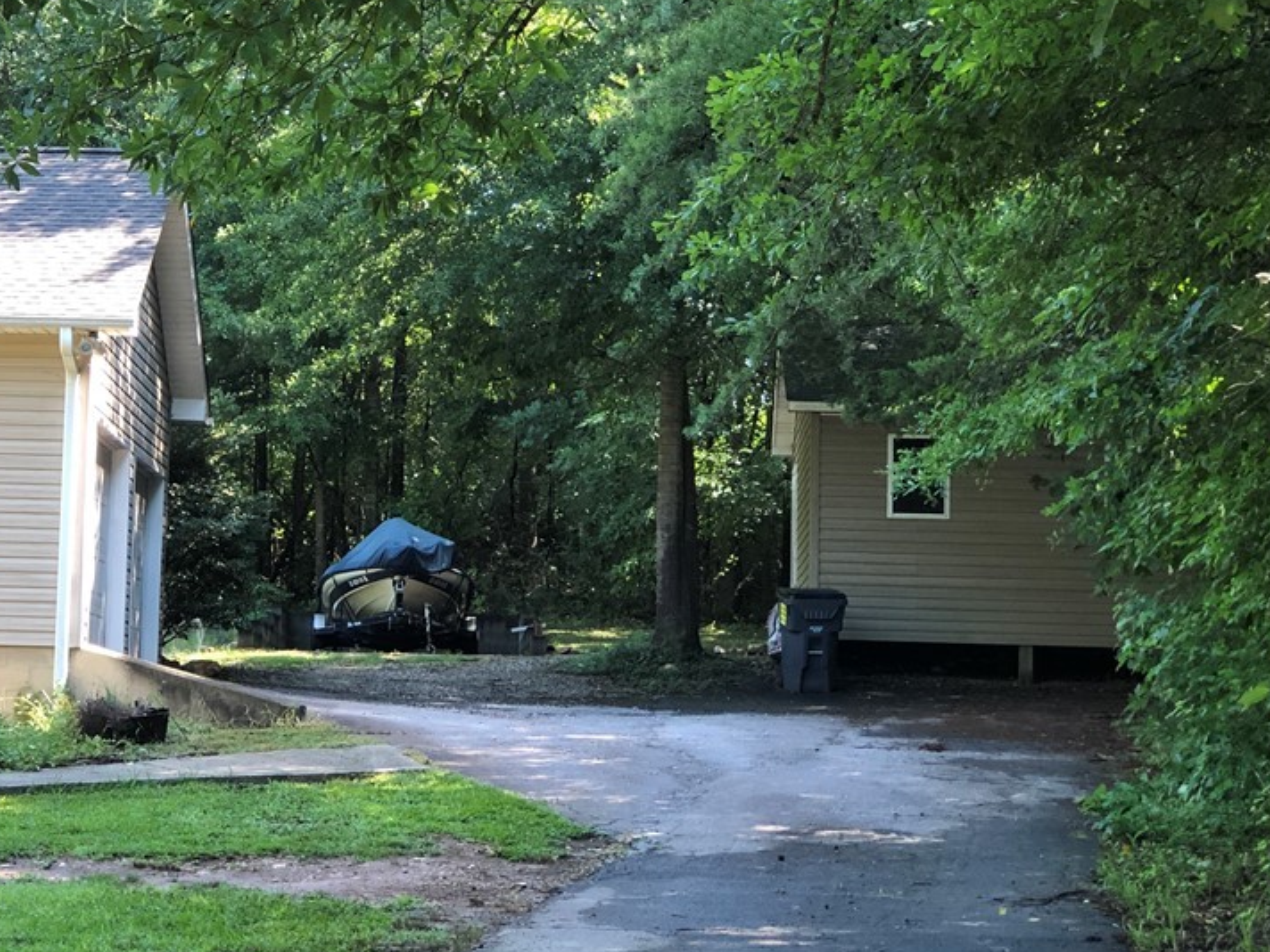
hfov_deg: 23.7
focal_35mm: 82
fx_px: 3008
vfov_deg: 17.9
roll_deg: -0.6
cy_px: 291
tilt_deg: +8.3
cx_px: 405
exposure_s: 1/120
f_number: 2.8
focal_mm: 6.6
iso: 100
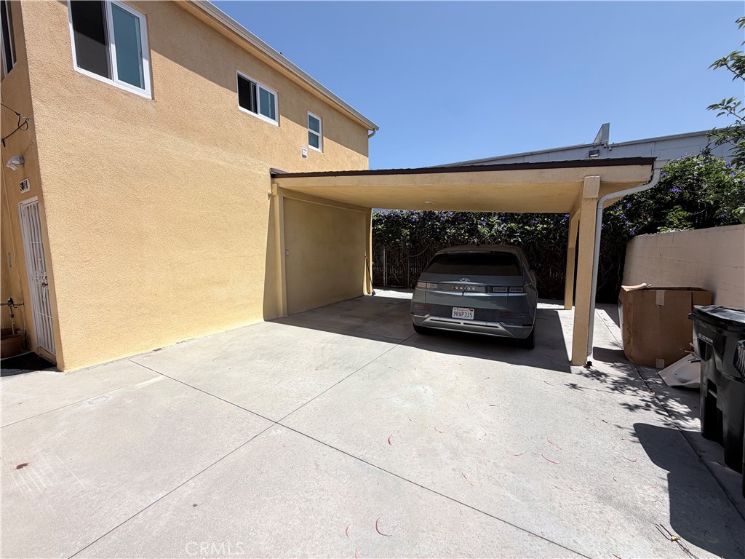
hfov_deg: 102.1
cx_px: 372
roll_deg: +0.0
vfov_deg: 85.7
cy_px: 280
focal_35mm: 14
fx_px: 301
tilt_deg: -7.1
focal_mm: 2.22
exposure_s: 1/1105
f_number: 2.2
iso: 20
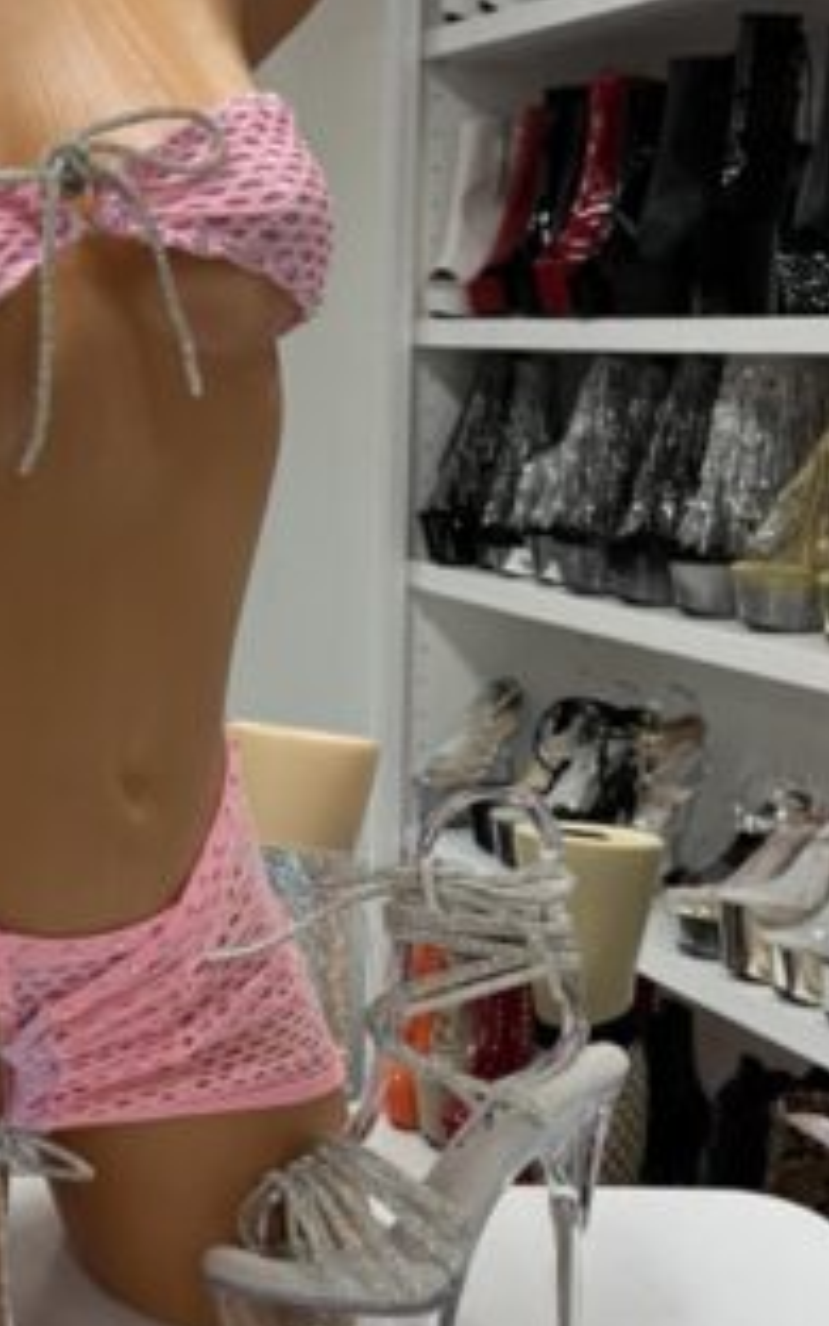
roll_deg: +0.0
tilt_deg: -8.7
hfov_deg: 23.5
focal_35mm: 53
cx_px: 26
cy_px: 586
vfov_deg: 38.1
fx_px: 1916
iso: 100
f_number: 1.6
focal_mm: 5.1
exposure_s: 1/60
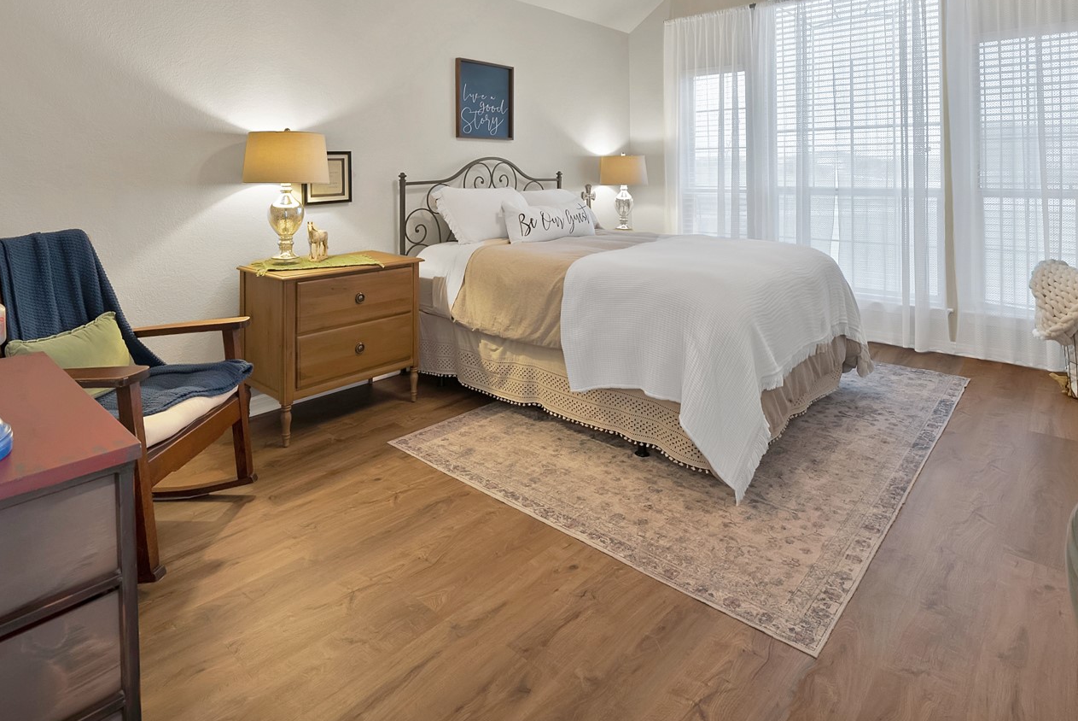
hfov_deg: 86.9
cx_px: 526
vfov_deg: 60.4
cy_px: 164
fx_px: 569
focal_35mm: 19
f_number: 9
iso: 640
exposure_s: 1/1.67
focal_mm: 12
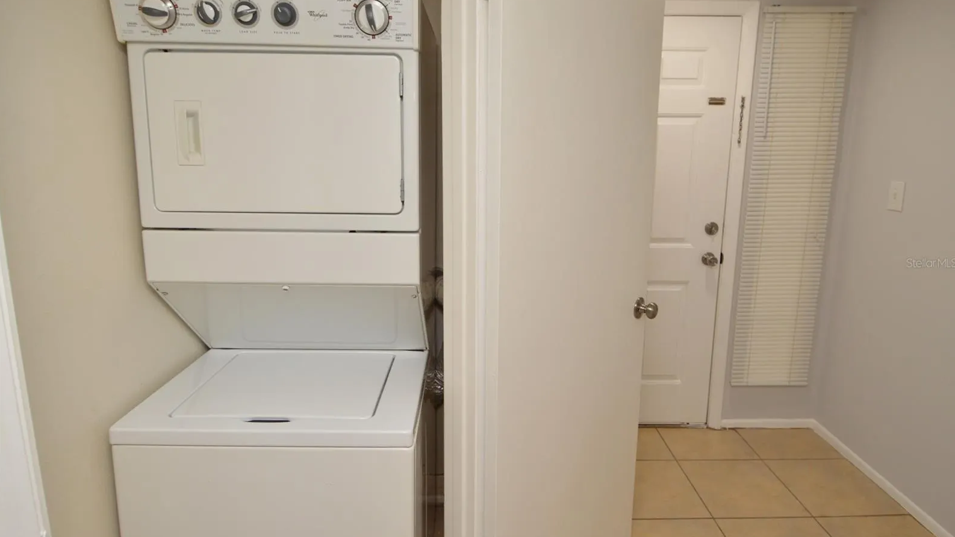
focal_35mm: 19
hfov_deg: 89.6
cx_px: 478
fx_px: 481
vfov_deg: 58.3
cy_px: 263
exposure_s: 1/80
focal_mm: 12
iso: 400
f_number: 4.5
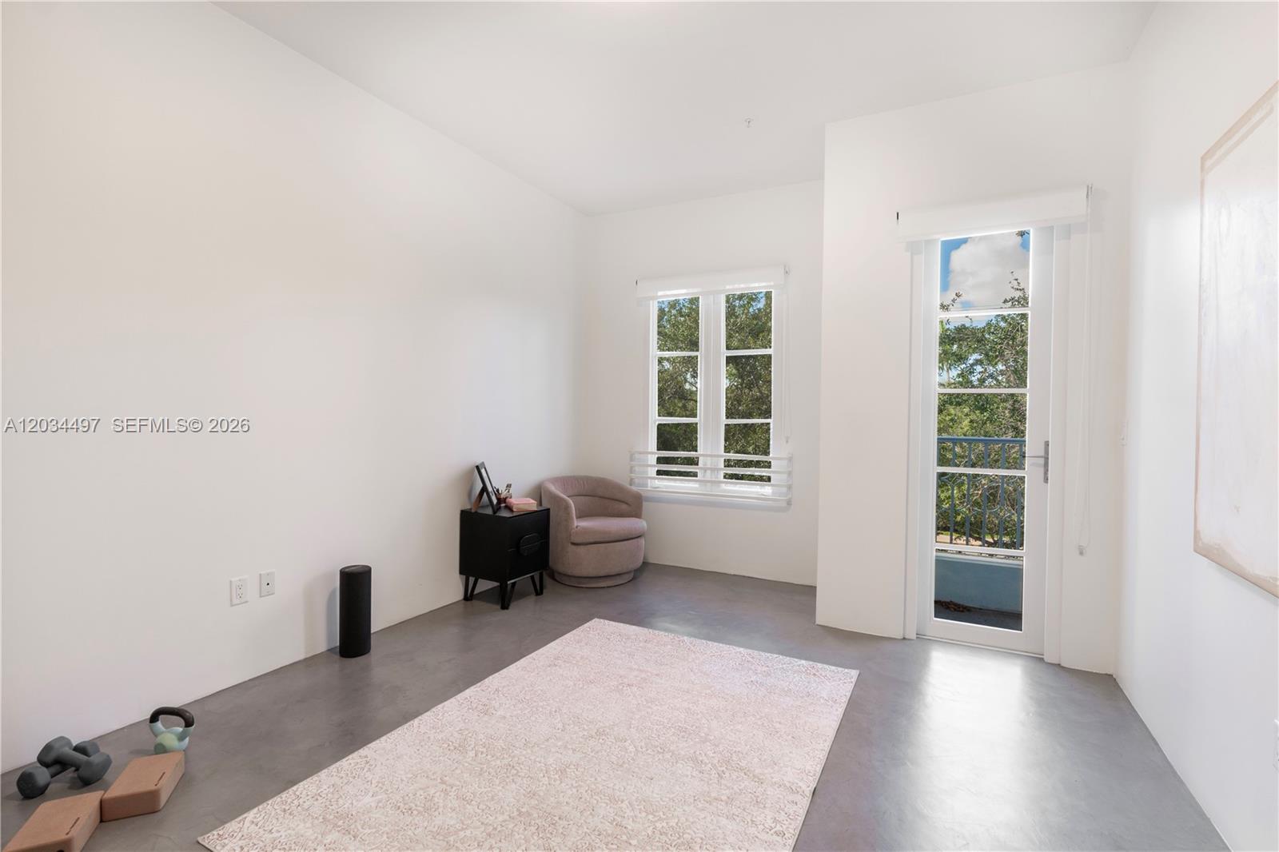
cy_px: 426
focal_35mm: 16
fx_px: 586
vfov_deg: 72.0
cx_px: 640
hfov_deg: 95.0
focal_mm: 11
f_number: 8
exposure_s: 1/50
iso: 250
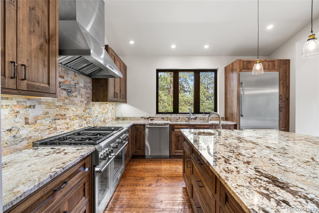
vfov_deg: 72.1
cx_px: 160
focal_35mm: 16
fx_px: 146
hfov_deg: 95.0
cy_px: 106
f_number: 8
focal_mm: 16.5
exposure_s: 1/80
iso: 200
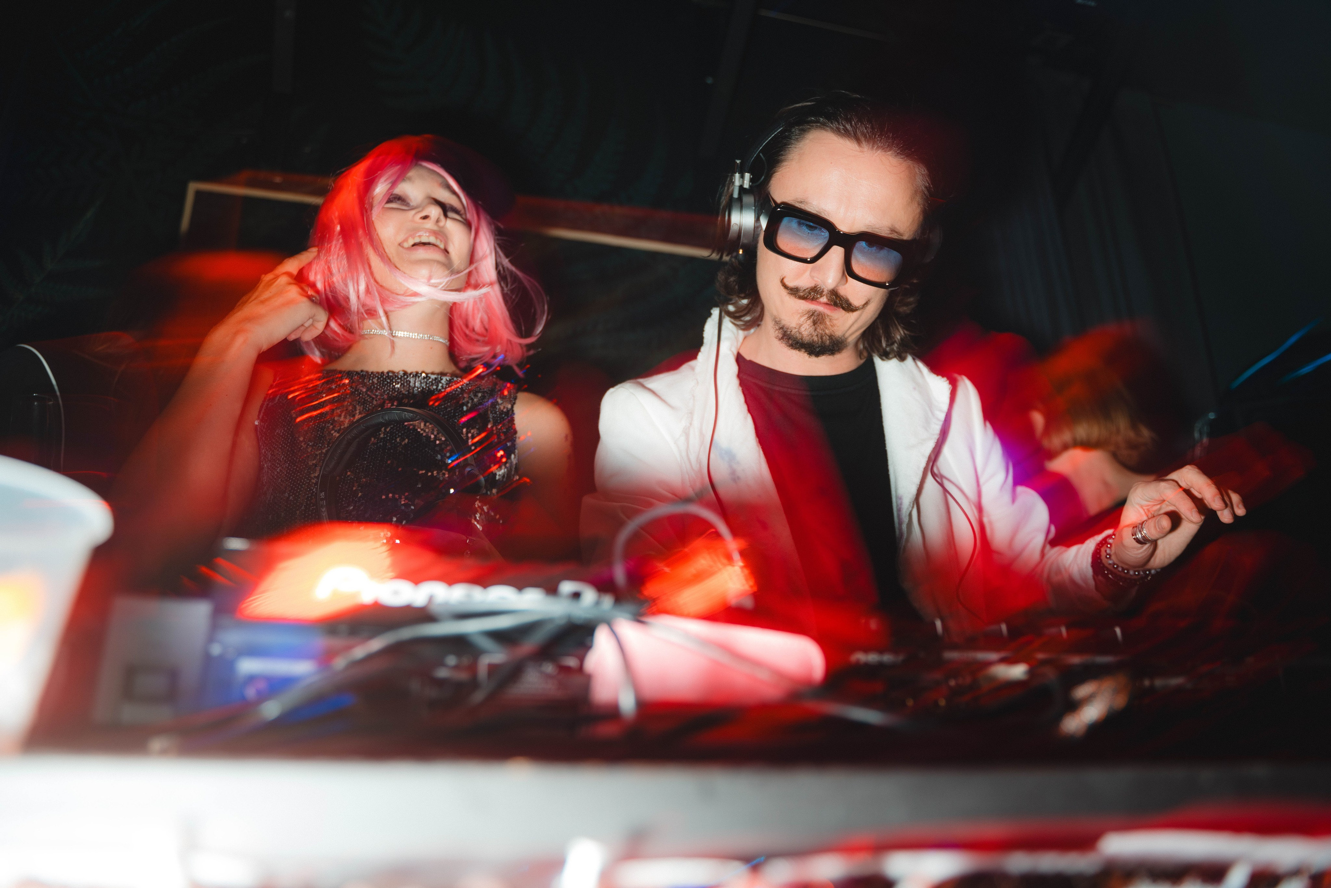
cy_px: 444
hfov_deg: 65.5
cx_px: 666
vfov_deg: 46.4
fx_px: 1035
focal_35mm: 28
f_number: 2.8
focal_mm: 28
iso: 200
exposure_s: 1/13
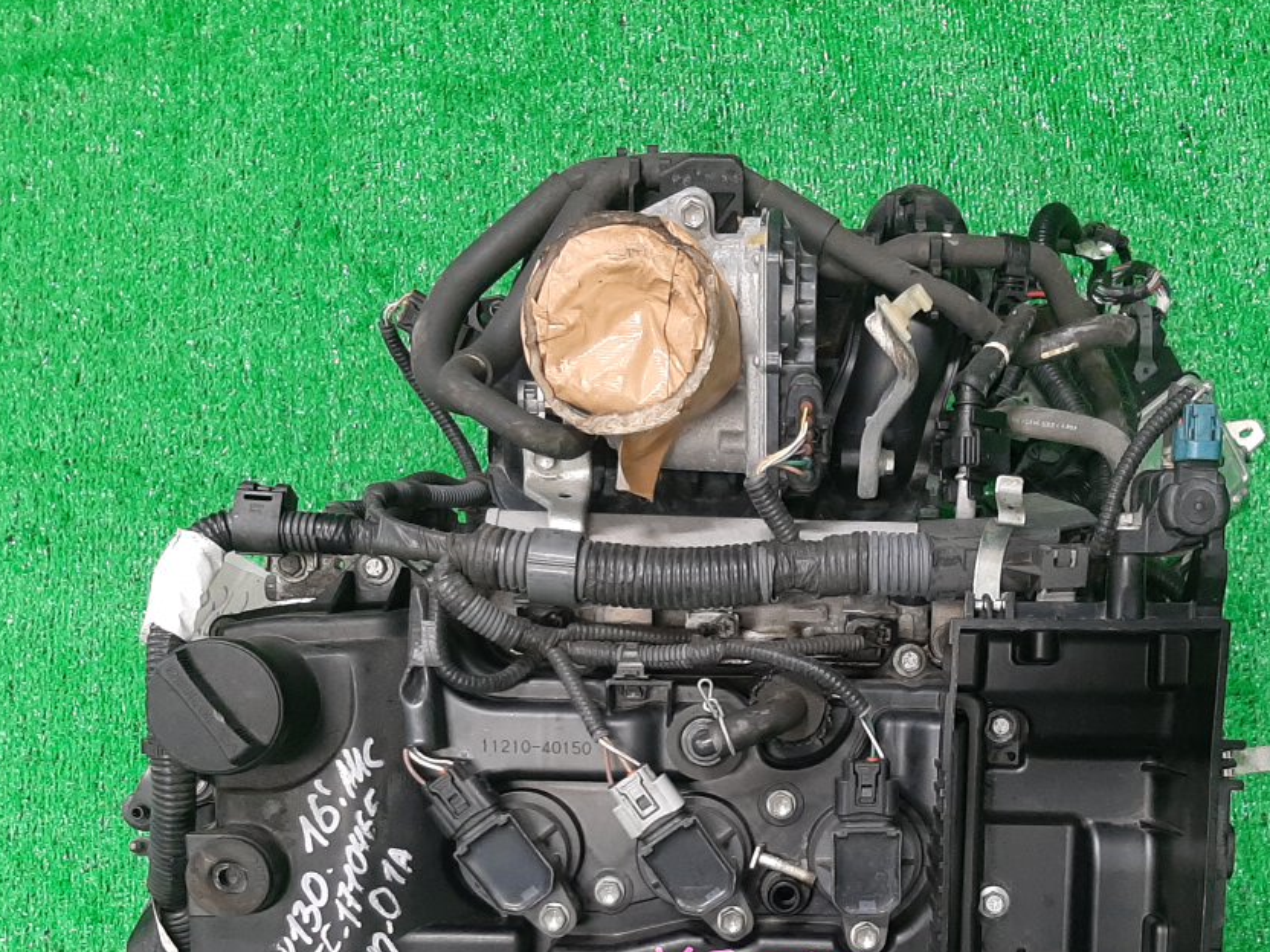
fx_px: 1651
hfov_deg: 41.7
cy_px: 813
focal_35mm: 45
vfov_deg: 31.0
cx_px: 814
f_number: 1.7
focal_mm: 3.93
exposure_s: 1/50
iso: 145
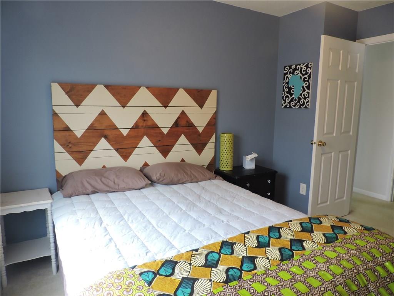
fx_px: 273
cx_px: 197
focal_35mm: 24
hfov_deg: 71.6
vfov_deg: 56.8
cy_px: 148
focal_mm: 4.3
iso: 280
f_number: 3
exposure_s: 1/30
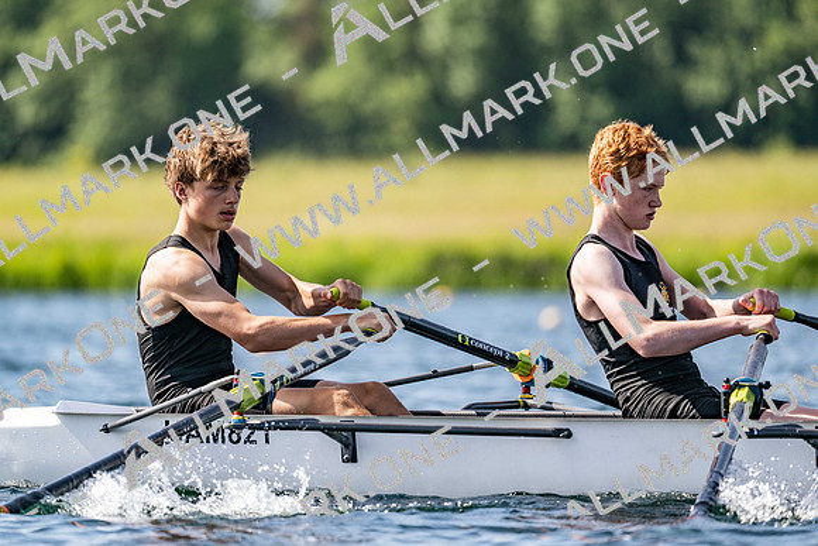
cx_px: 409
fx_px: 9091
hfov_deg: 5.2
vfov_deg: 3.4
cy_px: 273
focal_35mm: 400
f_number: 4.5
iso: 320
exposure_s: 1/2500
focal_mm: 400
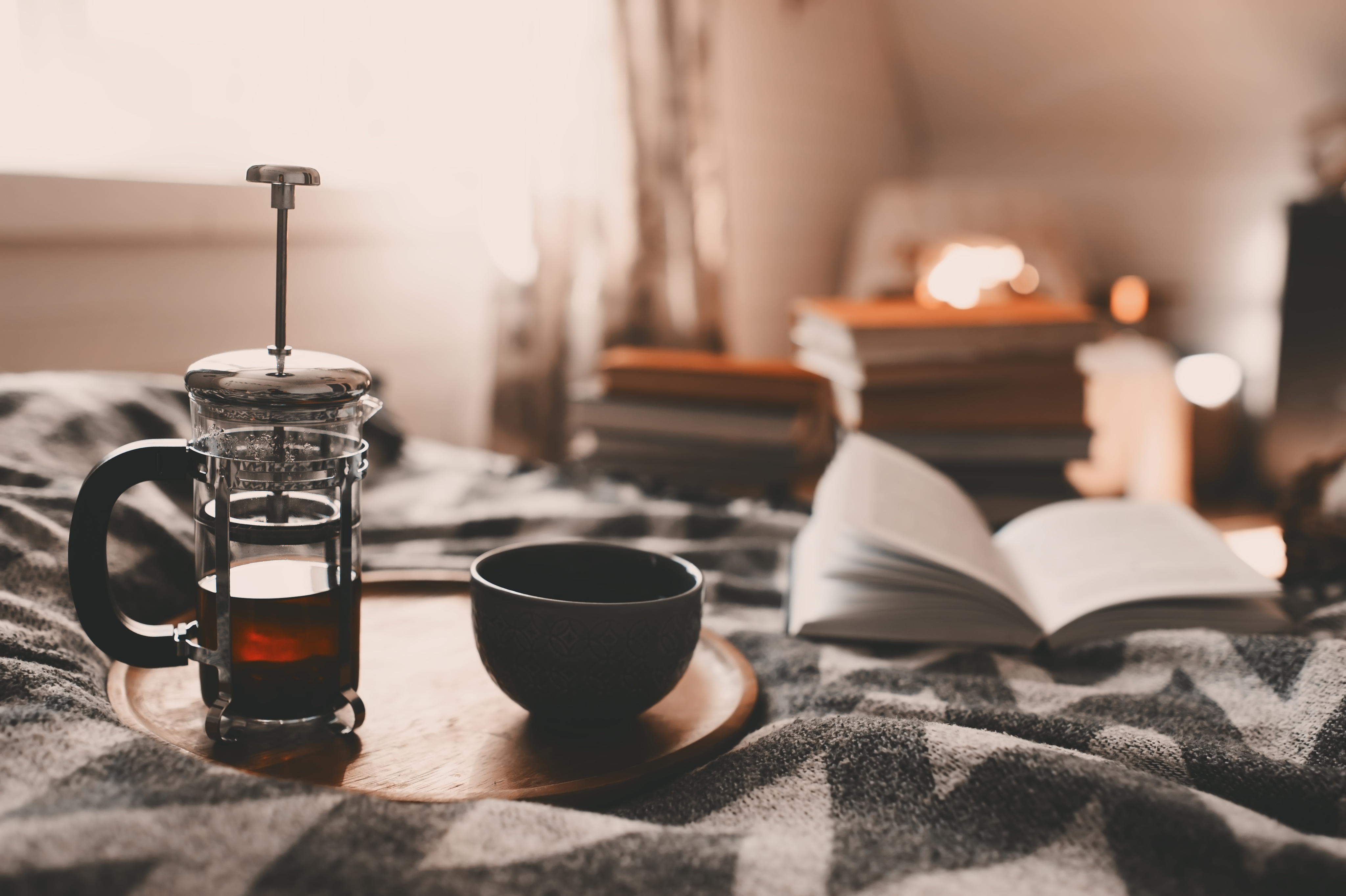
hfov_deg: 54.5
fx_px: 1308
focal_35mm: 35
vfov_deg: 37.8
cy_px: 448
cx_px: 673
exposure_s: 1/160
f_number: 2.8
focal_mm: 35
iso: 400
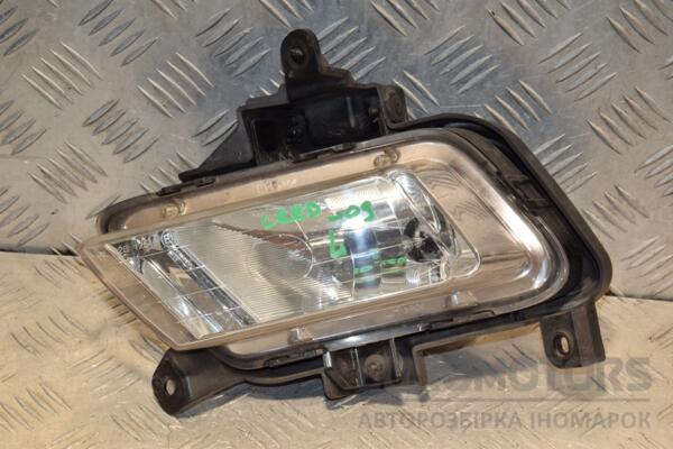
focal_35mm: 99
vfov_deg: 13.8
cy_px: 224
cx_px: 336
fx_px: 1851
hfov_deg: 20.6
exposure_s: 1/200
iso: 800
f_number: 8
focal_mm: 66
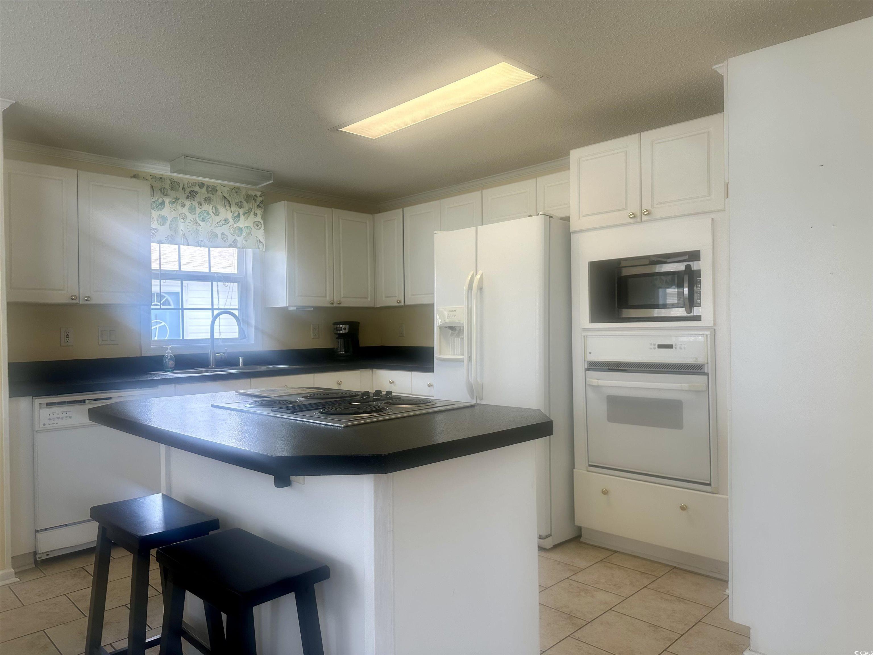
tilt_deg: -0.5
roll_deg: +0.6
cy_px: 328
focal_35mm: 24
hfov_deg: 71.6
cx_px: 436
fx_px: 605
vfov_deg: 56.8
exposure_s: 1/220
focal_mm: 6.86
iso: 80
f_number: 1.78
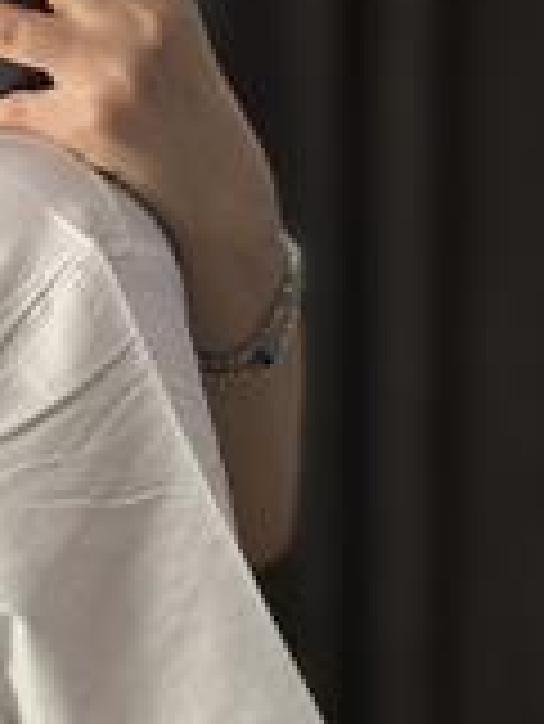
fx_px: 2574
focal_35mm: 123
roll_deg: +4.0
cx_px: -76
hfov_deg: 11.9
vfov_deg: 15.6
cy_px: 789
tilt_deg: -33.2
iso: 64
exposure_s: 1/151
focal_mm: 6.86
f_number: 1.78
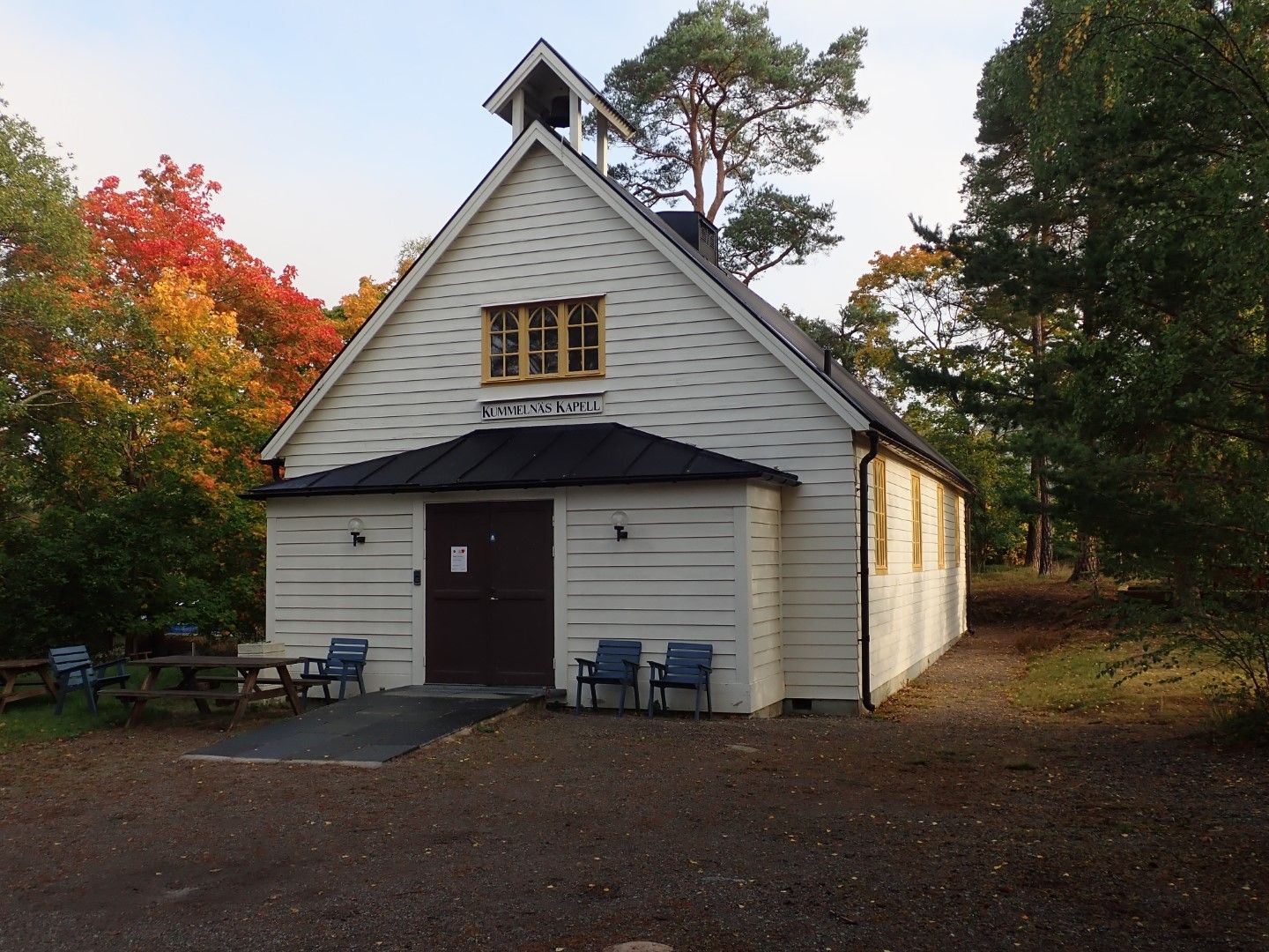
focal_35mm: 32
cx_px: 634
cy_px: 476
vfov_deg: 44.2
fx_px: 1173
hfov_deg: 56.8
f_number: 3.2
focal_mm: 5.87
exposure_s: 1/320
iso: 100
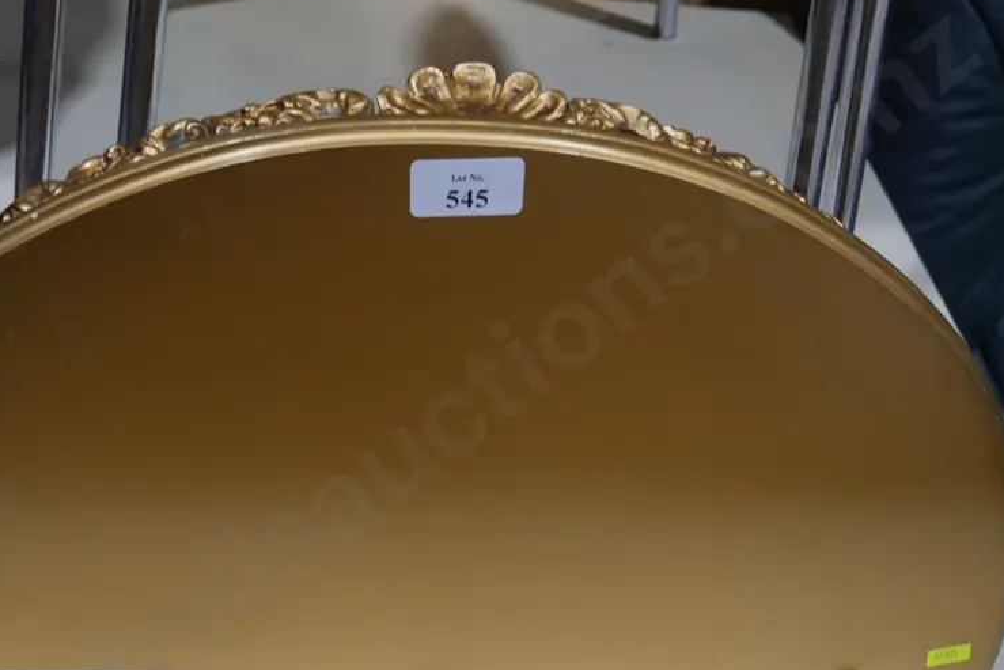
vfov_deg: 27.3
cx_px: 408
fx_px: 1367
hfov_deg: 40.2
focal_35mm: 49
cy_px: 457
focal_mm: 17
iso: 200
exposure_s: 1/80
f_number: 4
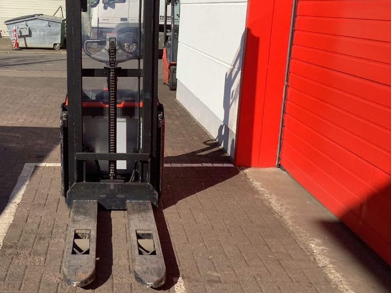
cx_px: 108
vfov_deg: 31.5
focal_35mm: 46
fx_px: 520
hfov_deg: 40.3
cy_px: 124
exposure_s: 1/1274
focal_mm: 3.3
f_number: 2.4
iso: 25
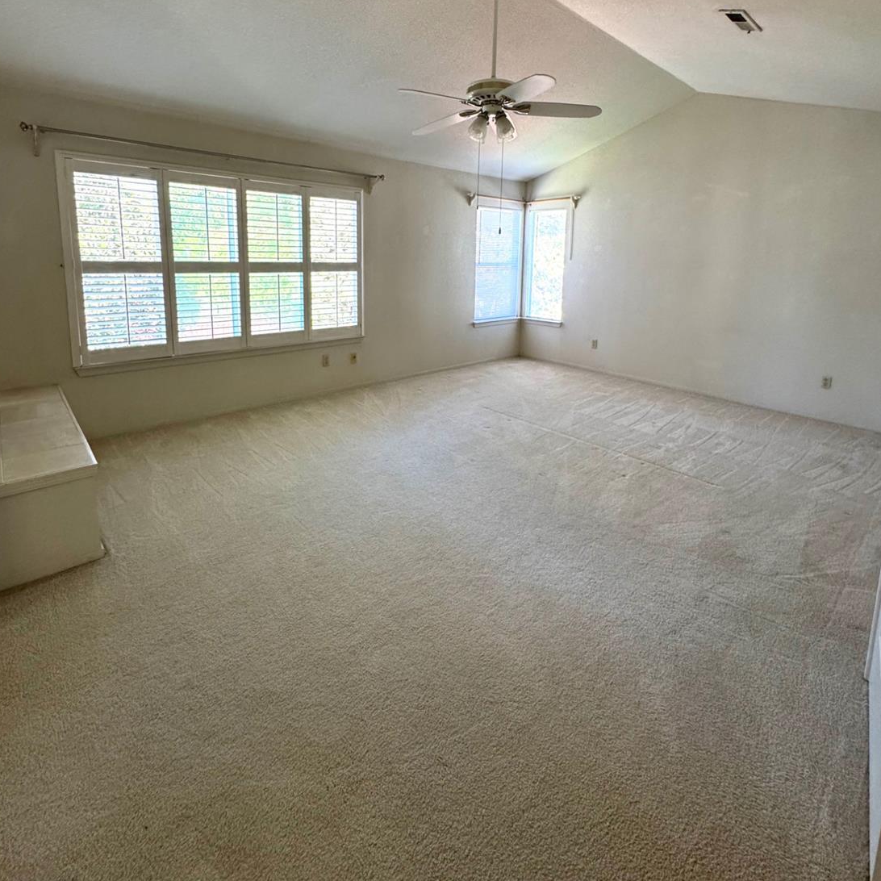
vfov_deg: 82.2
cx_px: 443
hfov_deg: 84.0
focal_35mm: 17
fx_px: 490
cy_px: 326
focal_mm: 2.22
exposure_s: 1/120
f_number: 2.2
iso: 320
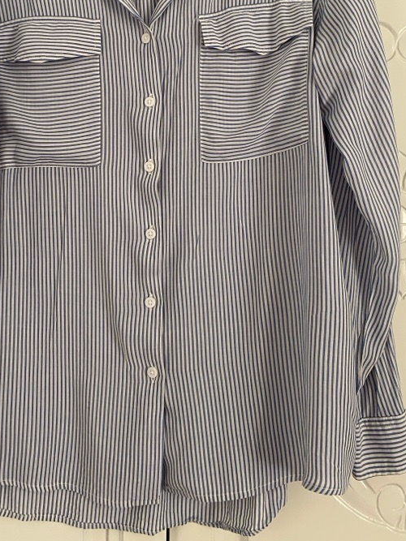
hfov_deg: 36.6
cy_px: 154
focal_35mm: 39
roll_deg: -0.8
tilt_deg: +5.3
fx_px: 610
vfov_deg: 46.6
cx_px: 149
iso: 200
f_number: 1.8
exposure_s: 1/60
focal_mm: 4.25
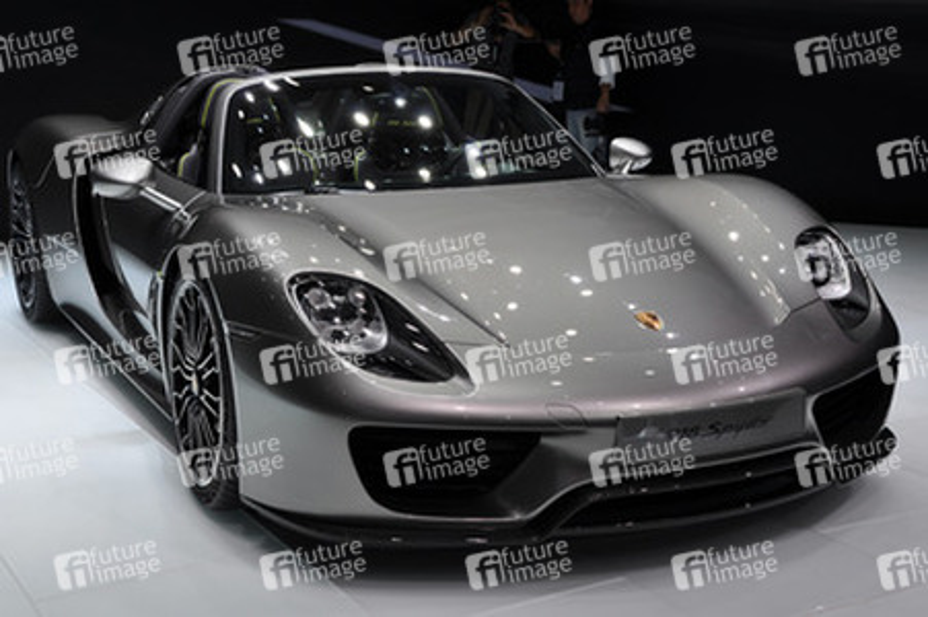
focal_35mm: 48
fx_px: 1236
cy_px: 308
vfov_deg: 28.0
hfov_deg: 41.1
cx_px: 464
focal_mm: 32
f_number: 8
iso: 200
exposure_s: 1/250
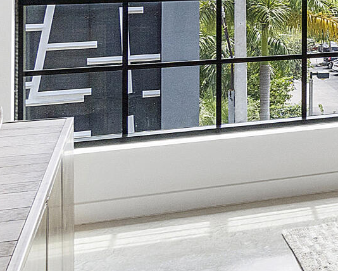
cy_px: -60
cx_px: 583
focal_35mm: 79
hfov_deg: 19.2
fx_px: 791
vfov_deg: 18.4
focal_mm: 10
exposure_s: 1/25
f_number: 11
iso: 160
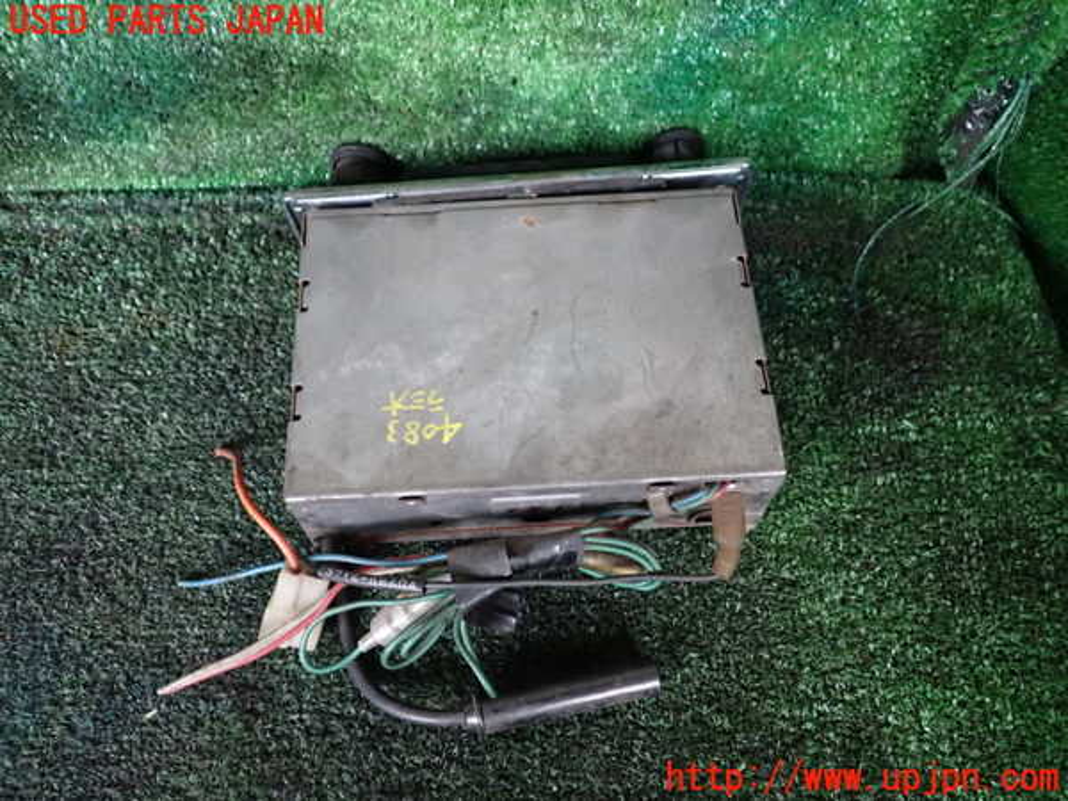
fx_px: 926
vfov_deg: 46.8
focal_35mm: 30
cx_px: 534
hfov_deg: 60.0
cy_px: 400
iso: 800
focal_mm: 5.4
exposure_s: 1/30
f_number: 2.3
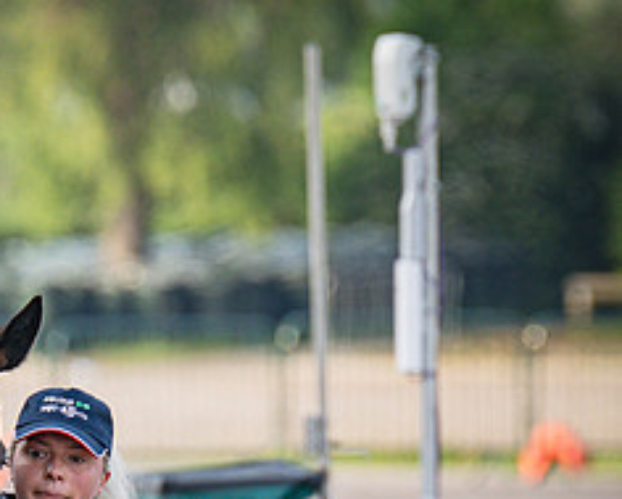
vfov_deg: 1.4
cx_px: 36
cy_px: 459
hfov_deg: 1.7
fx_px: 20884
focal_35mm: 1134
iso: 400
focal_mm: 280
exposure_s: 1/640
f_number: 5
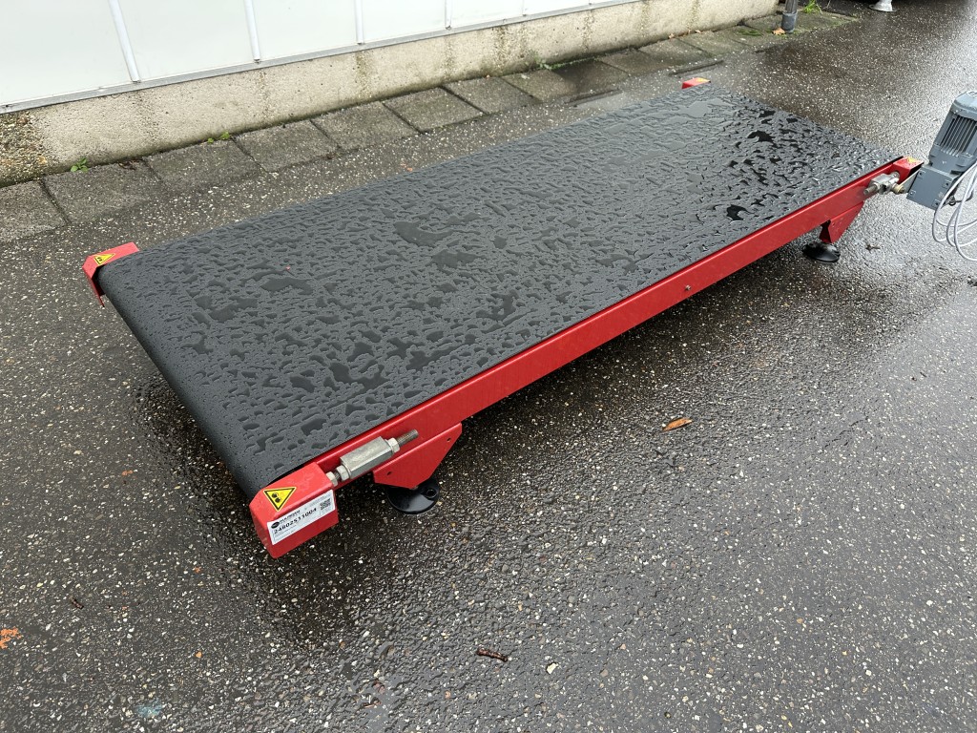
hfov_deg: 71.6
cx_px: 488
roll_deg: -5.7
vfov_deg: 56.8
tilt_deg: -40.6
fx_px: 677
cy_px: 366
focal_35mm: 24
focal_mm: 6.86
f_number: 1.78
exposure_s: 1/121
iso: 100
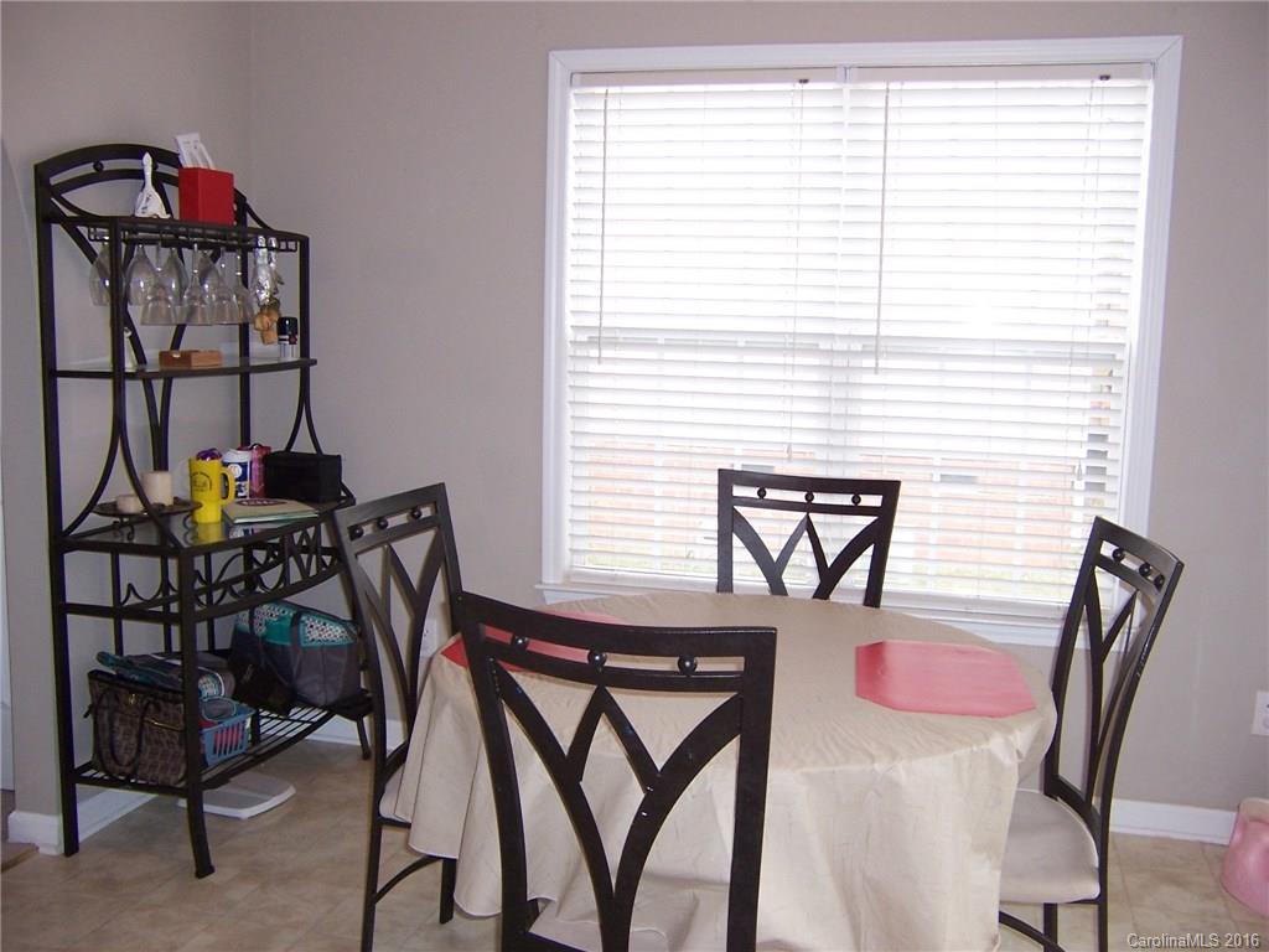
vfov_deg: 42.9
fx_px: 1210
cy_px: 476
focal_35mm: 33
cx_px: 634
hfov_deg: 55.4
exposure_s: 1/90
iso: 140
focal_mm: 5.5
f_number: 2.8
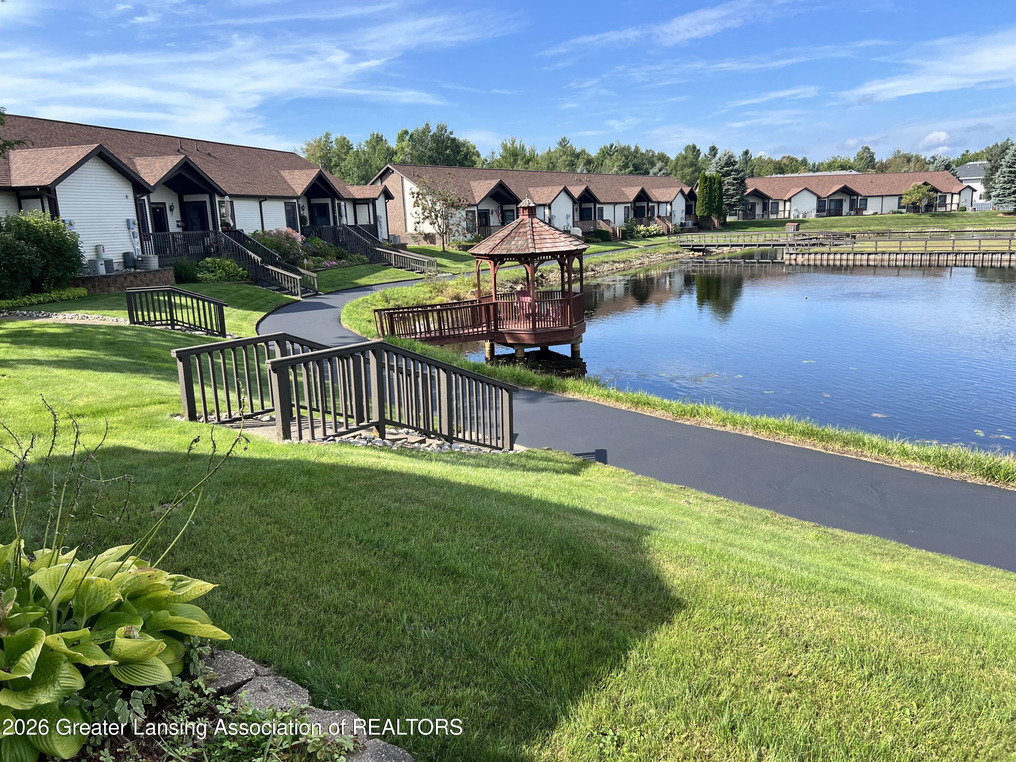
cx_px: 508
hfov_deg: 67.3
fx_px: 763
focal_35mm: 26
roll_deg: +1.8
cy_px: 381
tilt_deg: -13.0
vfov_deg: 53.1
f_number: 1.5
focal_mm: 5.7
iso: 50
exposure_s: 1/1669
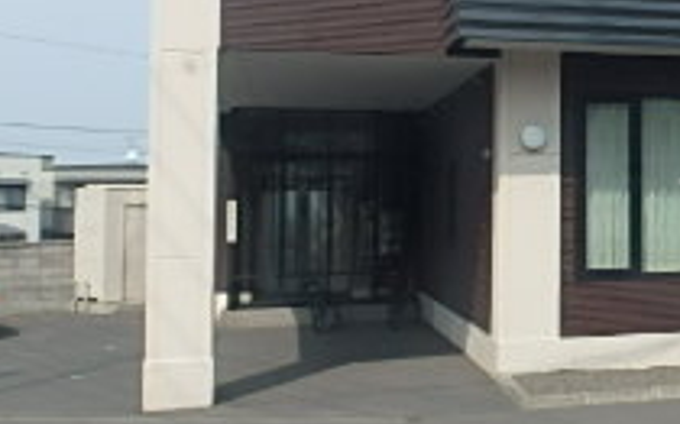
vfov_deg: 19.1
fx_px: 1260
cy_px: 146
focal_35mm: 68
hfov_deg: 25.6
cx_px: 900
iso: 125
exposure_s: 1/400
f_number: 6
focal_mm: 3.7
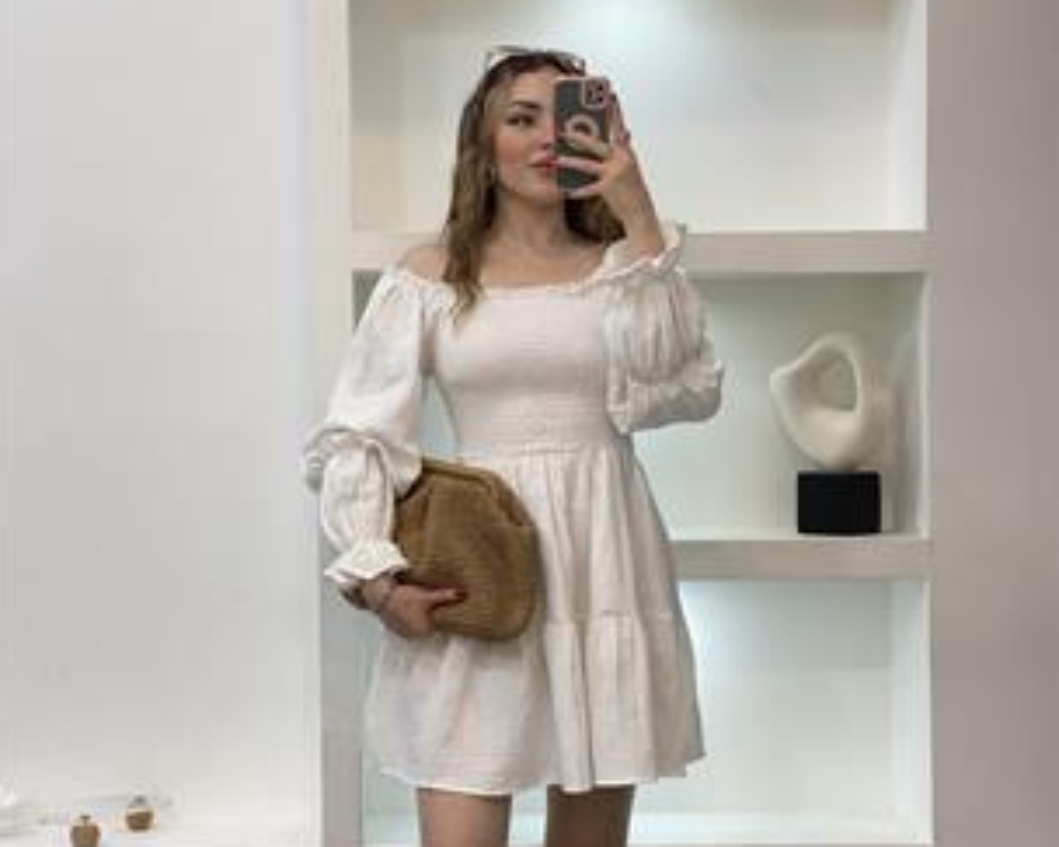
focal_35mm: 69
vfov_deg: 22.0
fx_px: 2162
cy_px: 577
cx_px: 530
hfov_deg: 27.5
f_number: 2
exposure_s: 1/100
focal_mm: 6
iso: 64
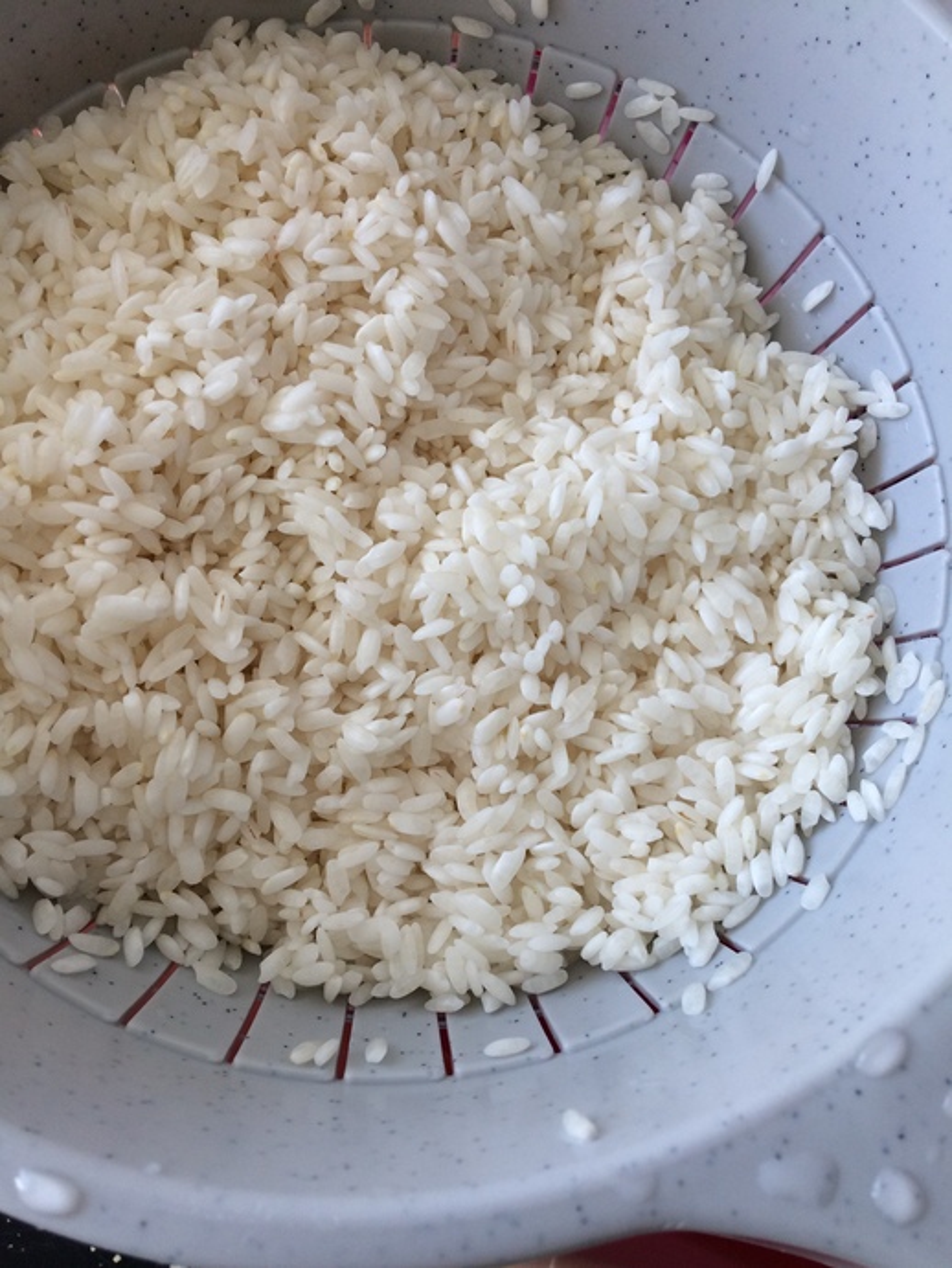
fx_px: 1063
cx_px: 476
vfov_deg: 61.6
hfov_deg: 48.3
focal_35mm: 29
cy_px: 634
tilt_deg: -69.4
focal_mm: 4.15
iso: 64
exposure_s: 1/100
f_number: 2.2
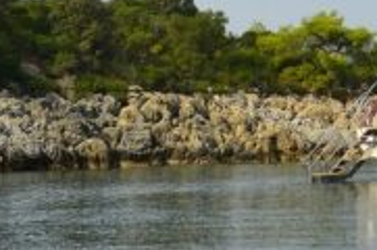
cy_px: -183
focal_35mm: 187
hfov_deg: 10.5
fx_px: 1955
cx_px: 612
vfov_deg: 7.1
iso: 100
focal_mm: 44
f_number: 3.5
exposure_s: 1/800
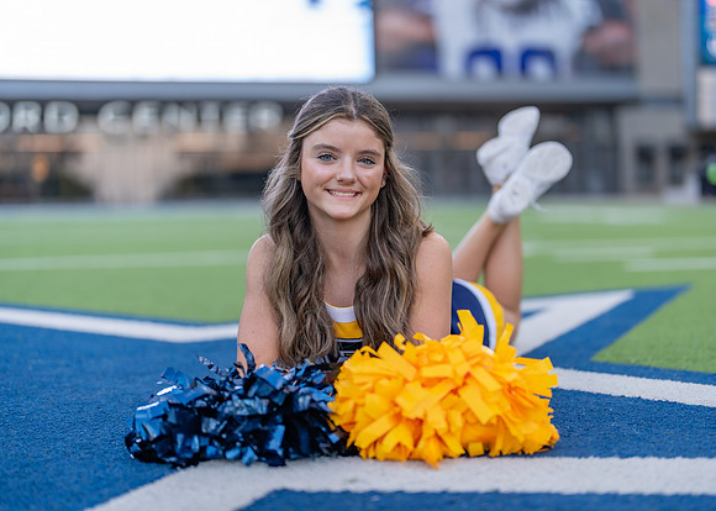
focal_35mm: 53
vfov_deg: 26.7
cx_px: 376
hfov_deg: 36.8
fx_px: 1077
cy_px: 255
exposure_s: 1/500
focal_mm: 50
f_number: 1.2
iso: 100
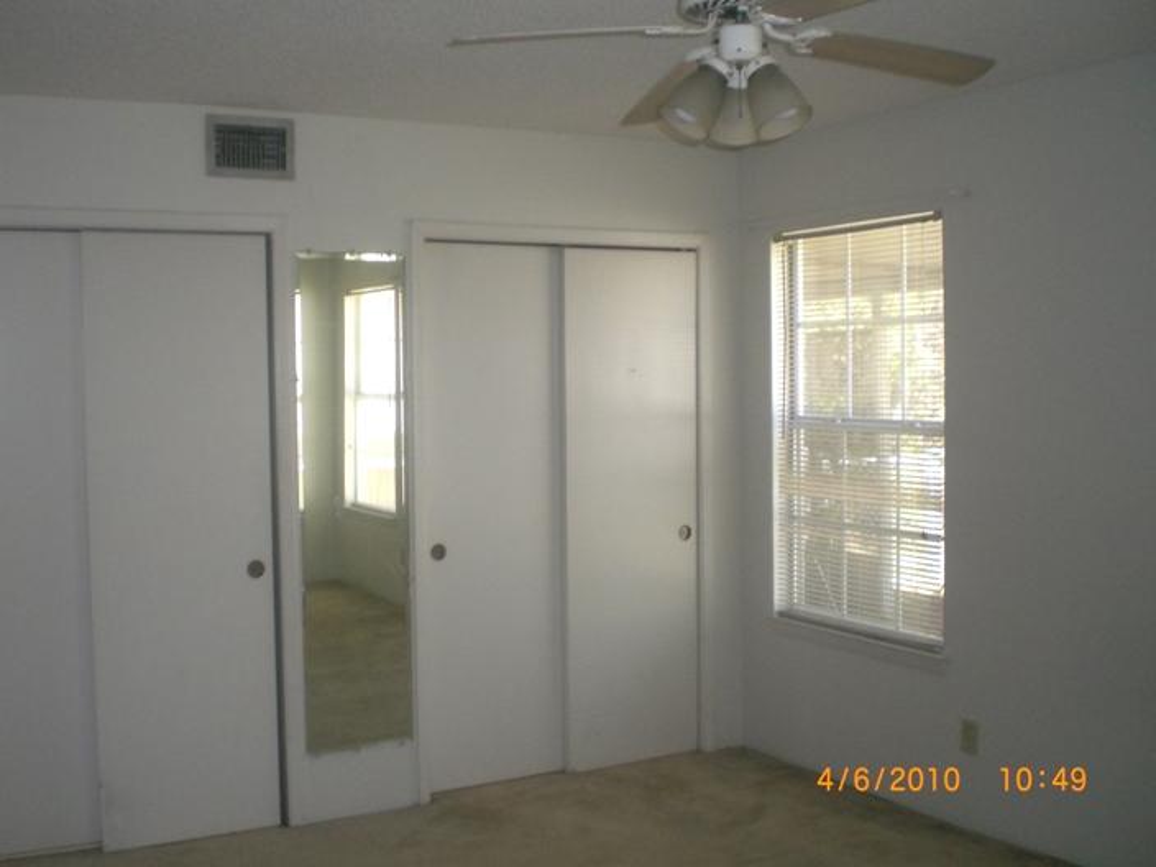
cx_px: 578
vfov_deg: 37.7
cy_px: 434
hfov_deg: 49.0
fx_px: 1269
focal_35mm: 38
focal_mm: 6.3
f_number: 3.1
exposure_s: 1/60
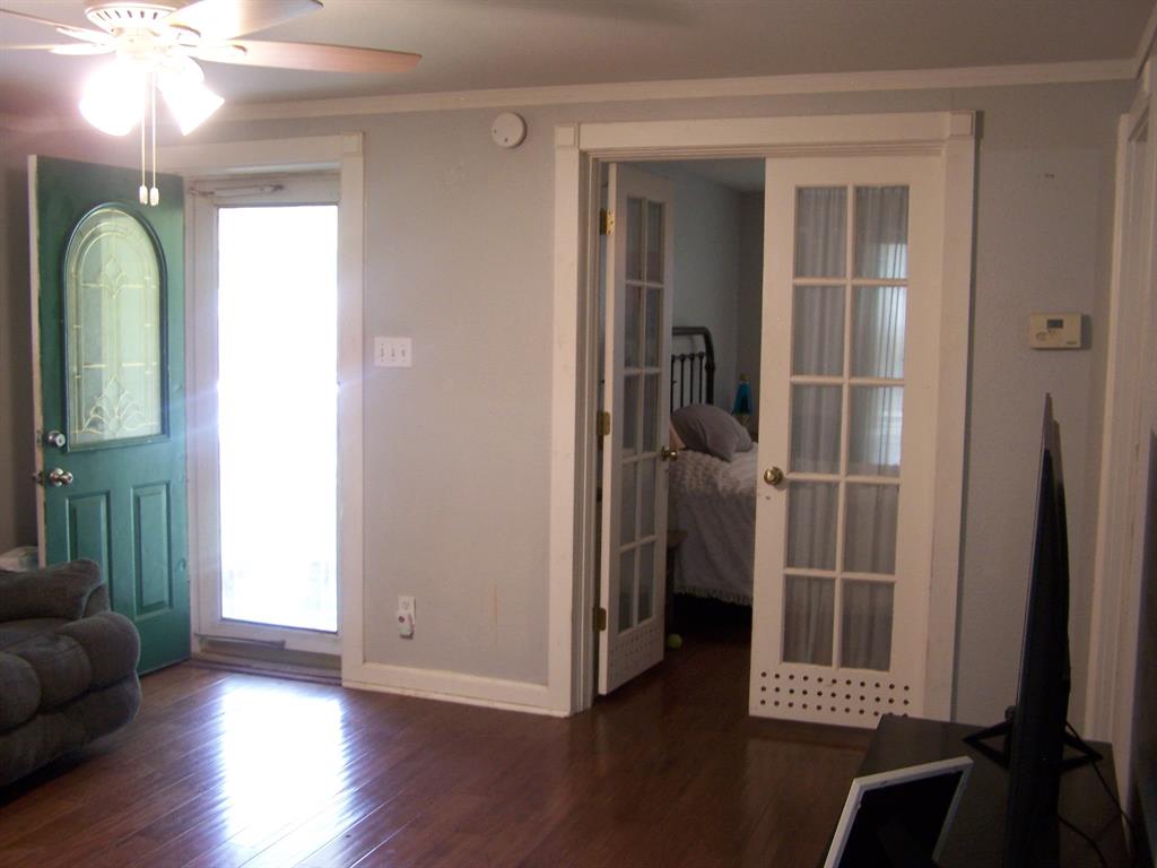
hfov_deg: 49.0
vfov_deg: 37.7
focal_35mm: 38
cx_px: 578
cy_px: 434
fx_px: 1270
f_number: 2.8
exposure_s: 1/8
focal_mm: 6.3
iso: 140
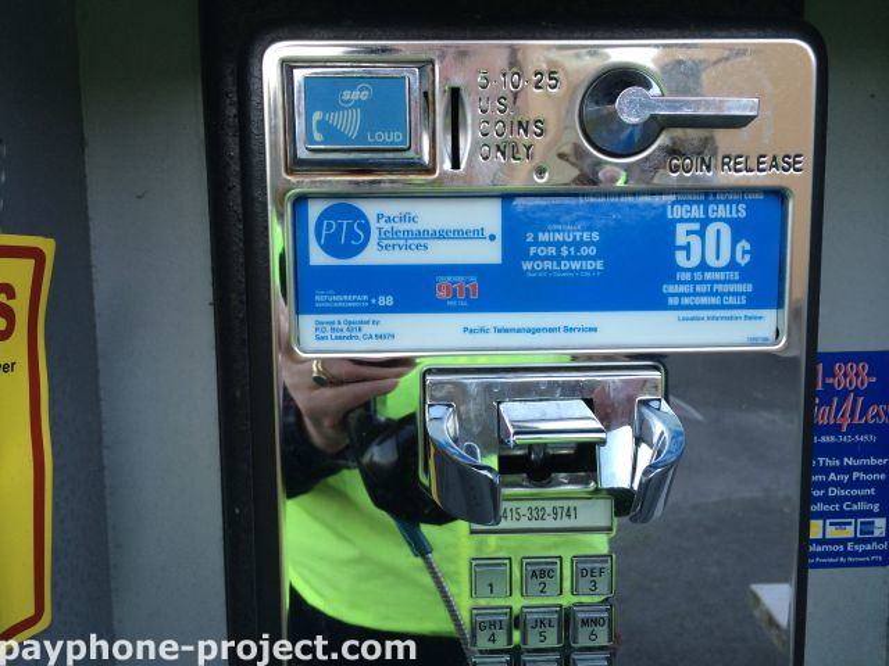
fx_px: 770
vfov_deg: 46.8
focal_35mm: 30
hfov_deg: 60.0
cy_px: 333
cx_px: 444
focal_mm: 4.12
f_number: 2.2
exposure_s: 1/120
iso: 50
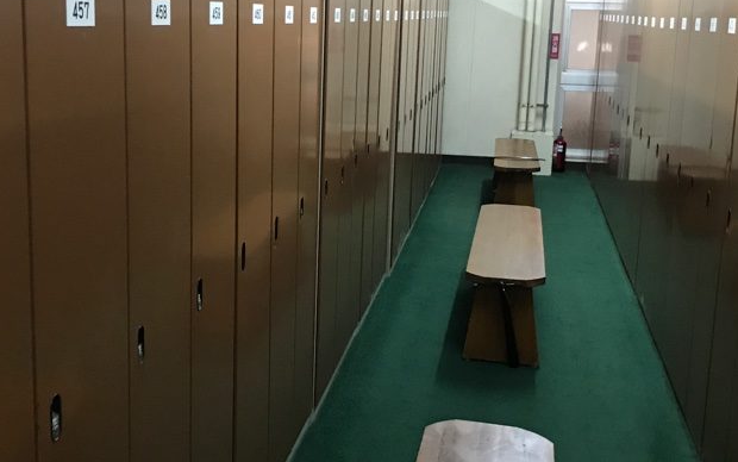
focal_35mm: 49
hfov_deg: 40.9
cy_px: 216
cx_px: 314
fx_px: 986
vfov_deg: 26.4
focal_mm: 3.99
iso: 100
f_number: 1.8
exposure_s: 1/17
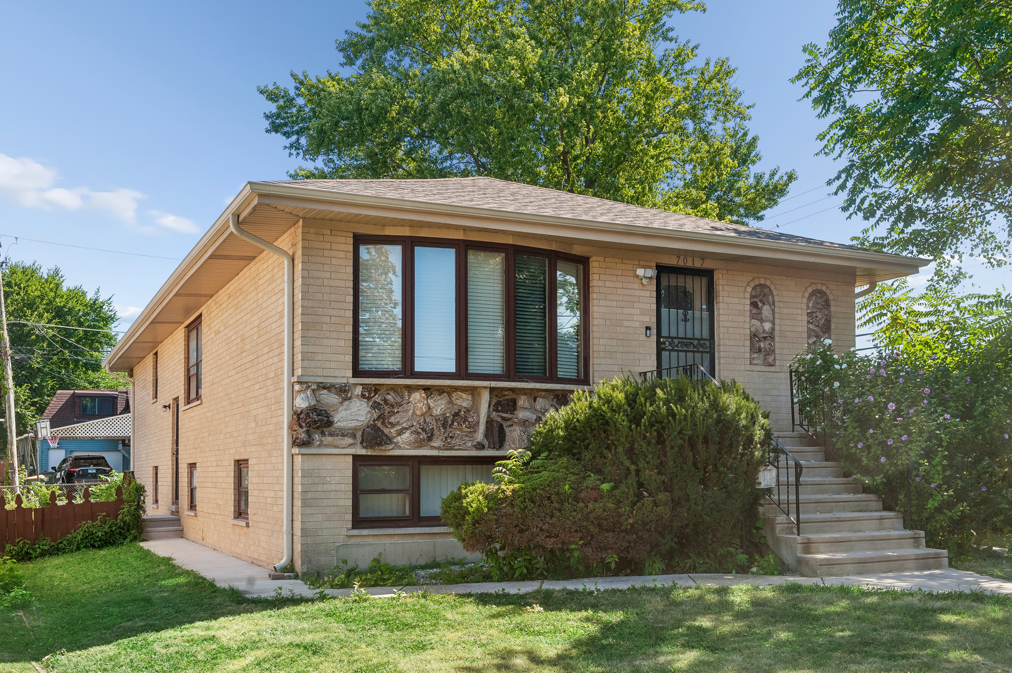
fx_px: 1068
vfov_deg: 35.0
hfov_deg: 50.7
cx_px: 506
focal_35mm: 38
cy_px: 336
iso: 400
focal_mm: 38
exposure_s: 1/640
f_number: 8
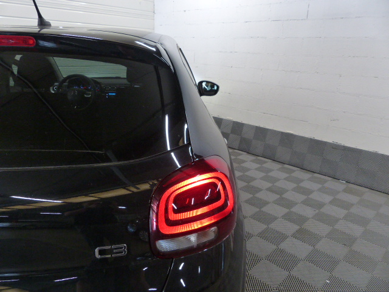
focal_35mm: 26
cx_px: 194
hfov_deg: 67.3
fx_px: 292
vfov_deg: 53.1
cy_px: 146
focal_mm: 4.5
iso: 400
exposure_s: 1/60
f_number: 2.8
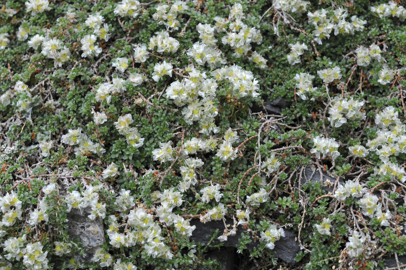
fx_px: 1014
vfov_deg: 15.1
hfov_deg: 22.6
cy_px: 135
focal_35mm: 90
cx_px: 203
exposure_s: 1/160
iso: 400
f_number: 6.3
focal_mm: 60
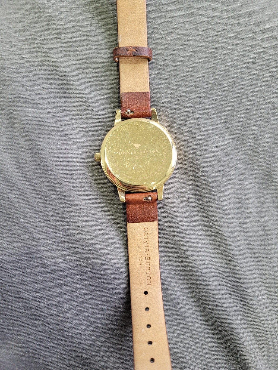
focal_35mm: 26
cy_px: 185
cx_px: 139
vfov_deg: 67.3
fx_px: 278
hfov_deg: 53.1
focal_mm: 5.4
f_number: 1.8
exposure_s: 1/50
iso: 200
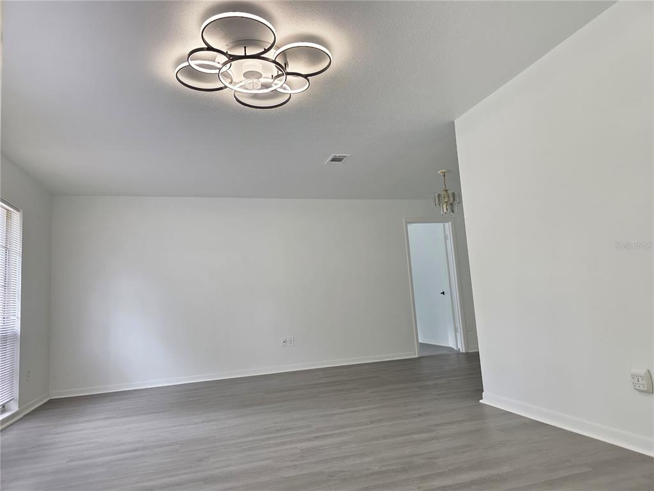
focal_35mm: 23
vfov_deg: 58.9
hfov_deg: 73.9
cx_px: 327
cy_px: 246
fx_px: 435
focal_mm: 6.3
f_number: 1.7
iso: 160
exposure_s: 1/120
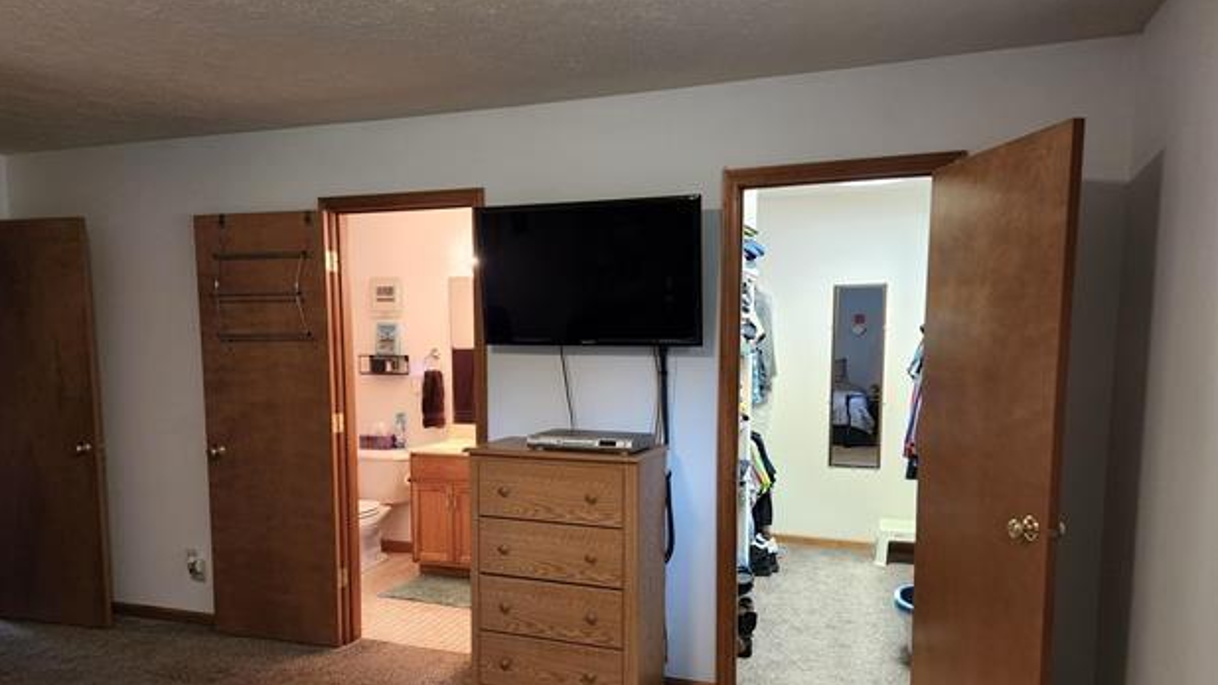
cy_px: 434
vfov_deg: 44.0
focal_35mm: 26
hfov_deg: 71.9
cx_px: 598
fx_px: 840
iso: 400
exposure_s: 1/120
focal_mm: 5.4
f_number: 1.8
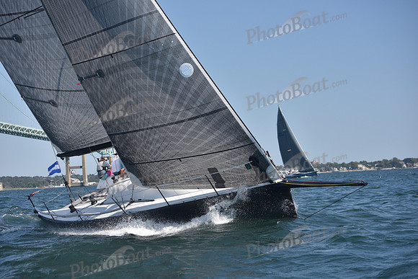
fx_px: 906
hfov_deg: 26.0
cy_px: 140
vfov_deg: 17.5
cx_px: 209
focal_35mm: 78
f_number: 4
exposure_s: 1/1250
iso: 250
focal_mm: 78
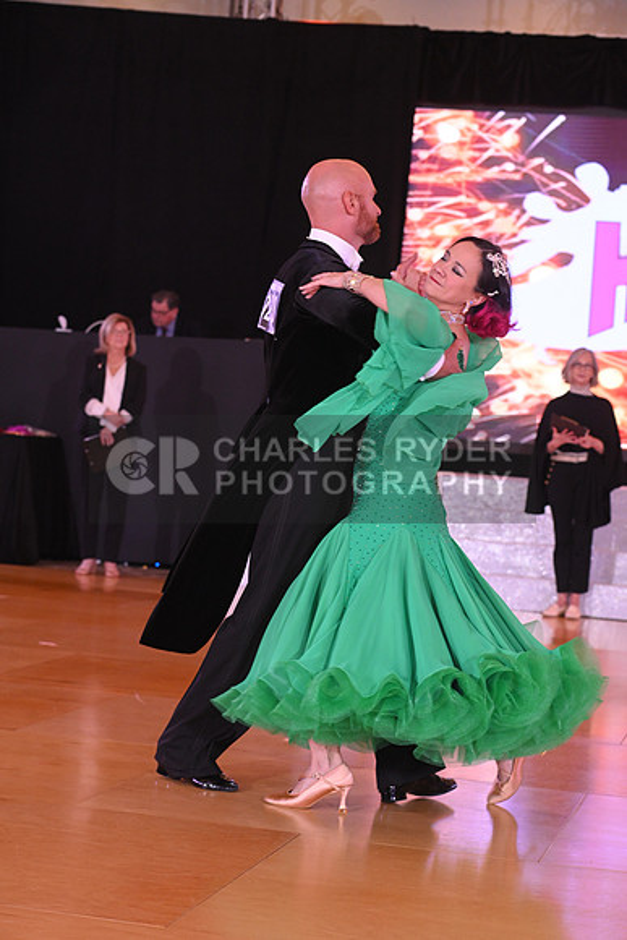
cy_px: 470
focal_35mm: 82
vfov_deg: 24.8
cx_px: 314
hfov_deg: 16.7
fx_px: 2141
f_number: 6.3
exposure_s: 1/200
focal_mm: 82
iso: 2500
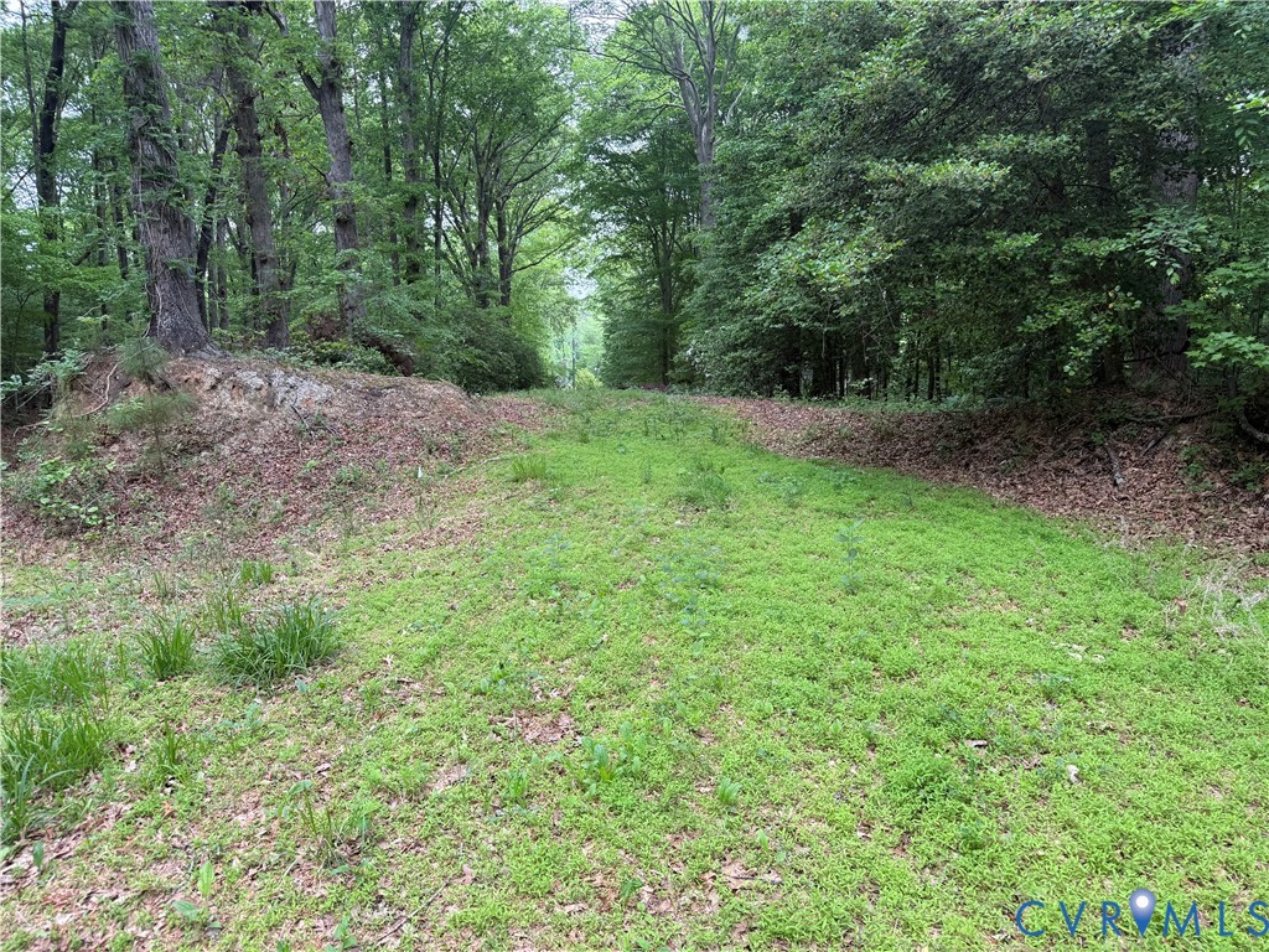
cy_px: 476
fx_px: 880
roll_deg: +1.1
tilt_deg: -7.5
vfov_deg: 56.8
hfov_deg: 71.6
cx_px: 634
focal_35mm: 24
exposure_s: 1/121
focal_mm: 6.76
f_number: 1.78
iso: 64
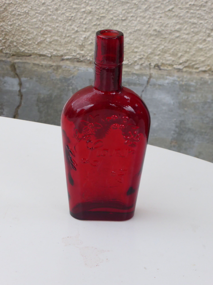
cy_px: 142
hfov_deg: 15.2
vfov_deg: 20.2
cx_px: 106
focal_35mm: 97
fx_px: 796
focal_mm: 16.1
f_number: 5.2
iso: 320
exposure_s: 1/250
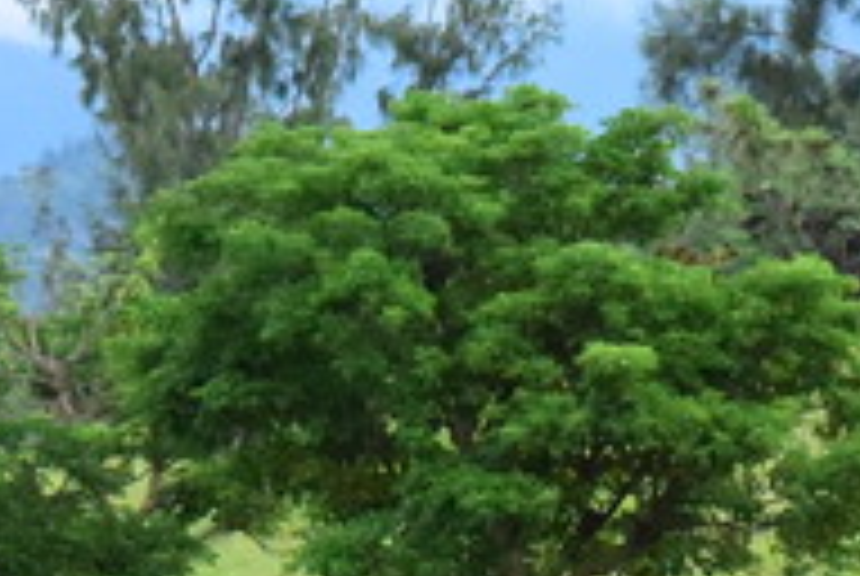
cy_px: 763
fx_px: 9762
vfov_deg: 3.4
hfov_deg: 5.0
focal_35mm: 408
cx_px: 549
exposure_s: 1/2000
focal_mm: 100
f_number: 11
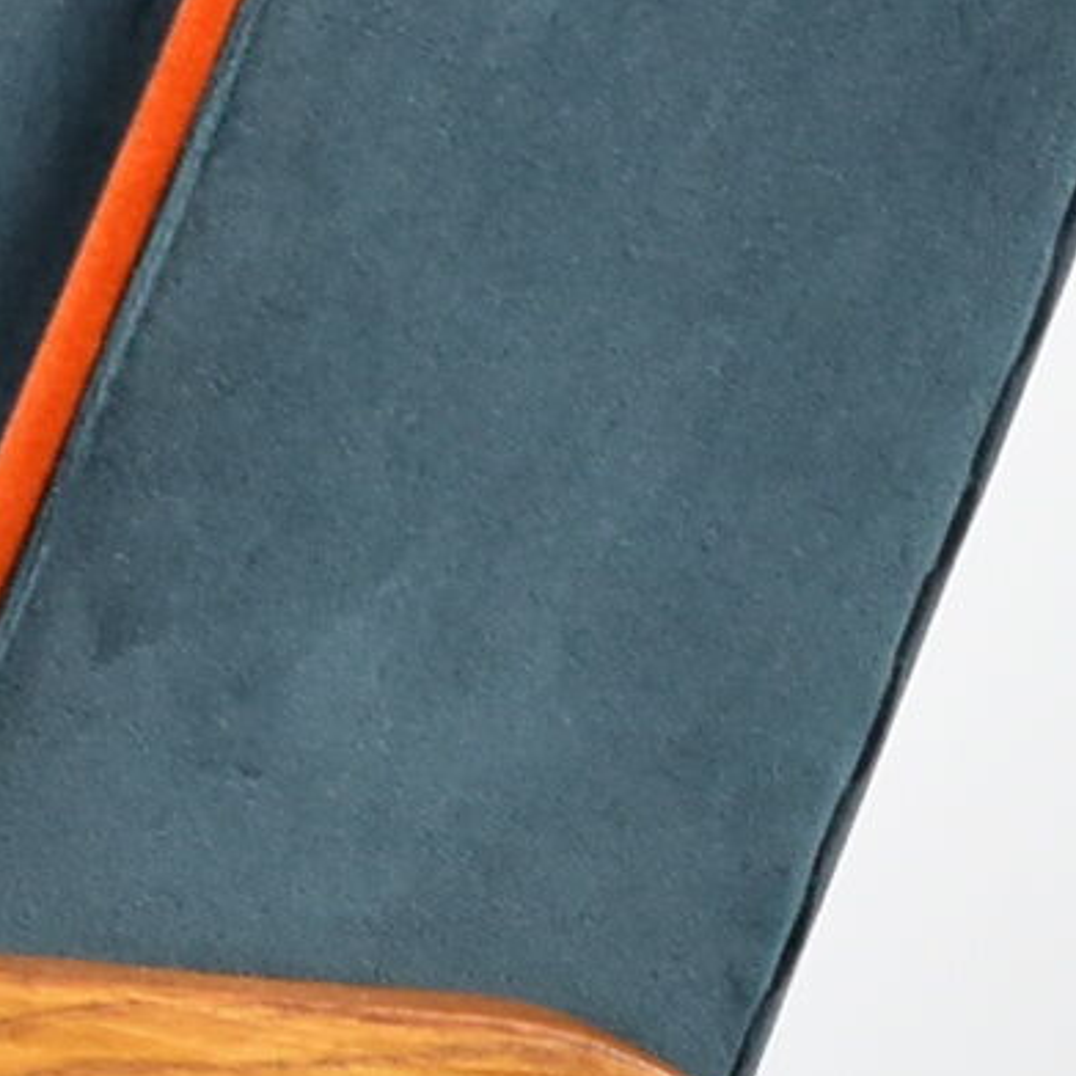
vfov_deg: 4.5
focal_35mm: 391
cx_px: 327
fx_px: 13750
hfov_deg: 4.5
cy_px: 1225
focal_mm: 40
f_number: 4.8
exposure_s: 1/125
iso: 1100
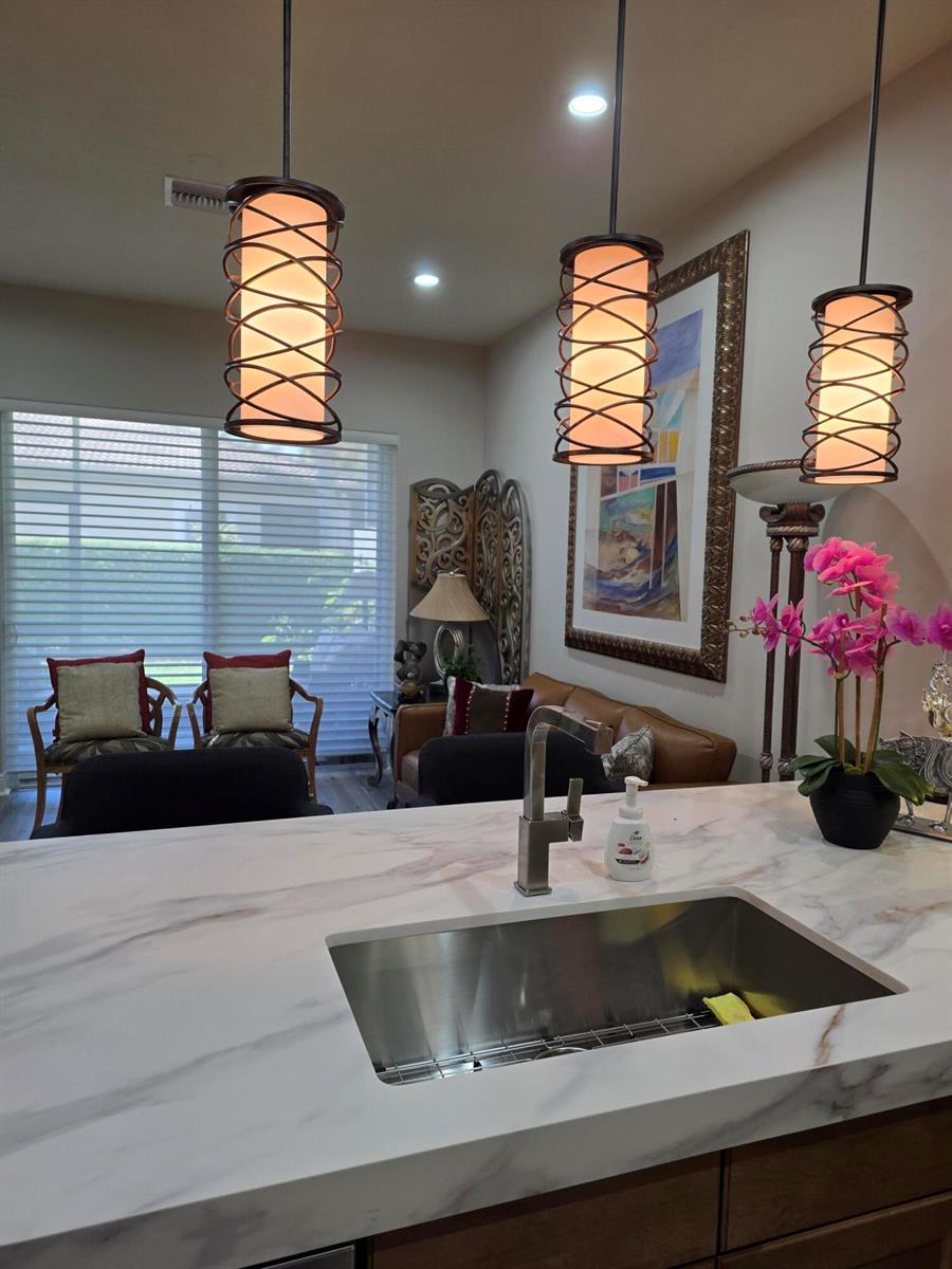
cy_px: 634
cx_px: 476
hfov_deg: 58.9
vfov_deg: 73.9
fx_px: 843
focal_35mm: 23
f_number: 1.7
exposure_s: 1/120
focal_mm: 6.25
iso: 64
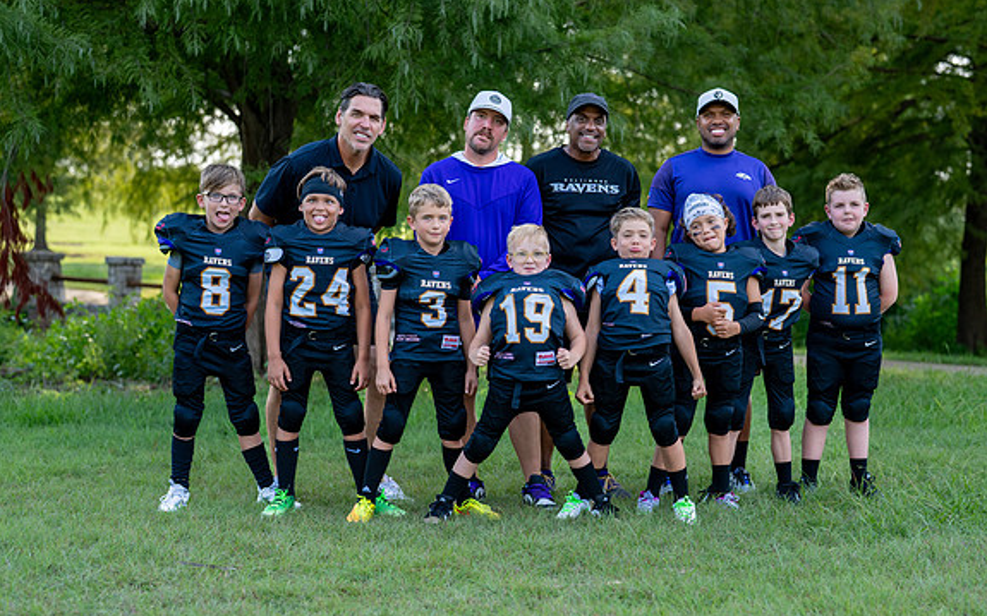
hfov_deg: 30.2
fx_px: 1829
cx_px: 570
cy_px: 295
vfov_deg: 19.1
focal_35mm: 68
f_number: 2.2
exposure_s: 1/500
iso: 100
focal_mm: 50
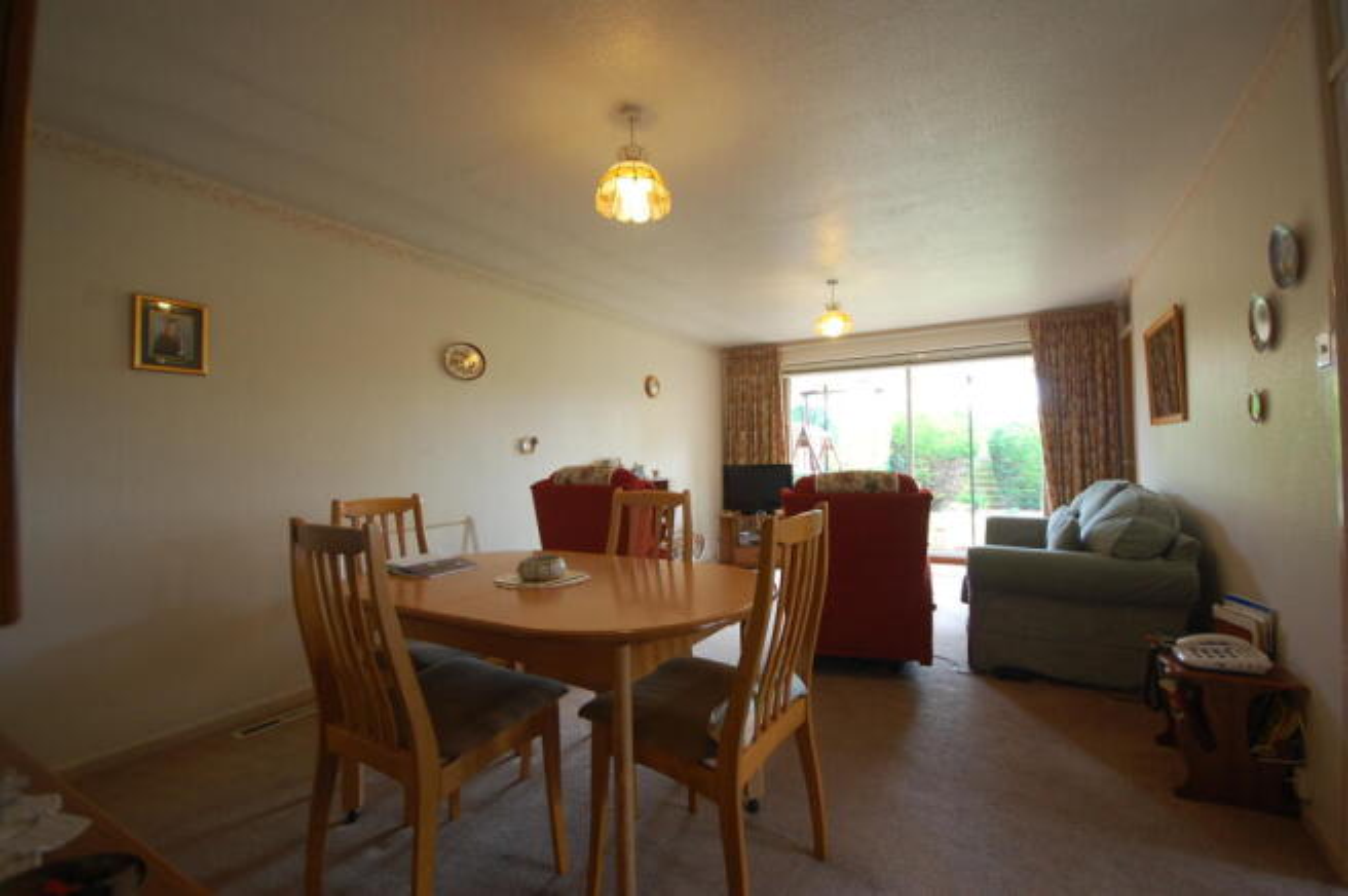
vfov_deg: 77.2
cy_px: 448
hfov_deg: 100.4
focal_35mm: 15
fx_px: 561
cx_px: 674
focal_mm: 10
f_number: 4
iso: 400
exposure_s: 1/40
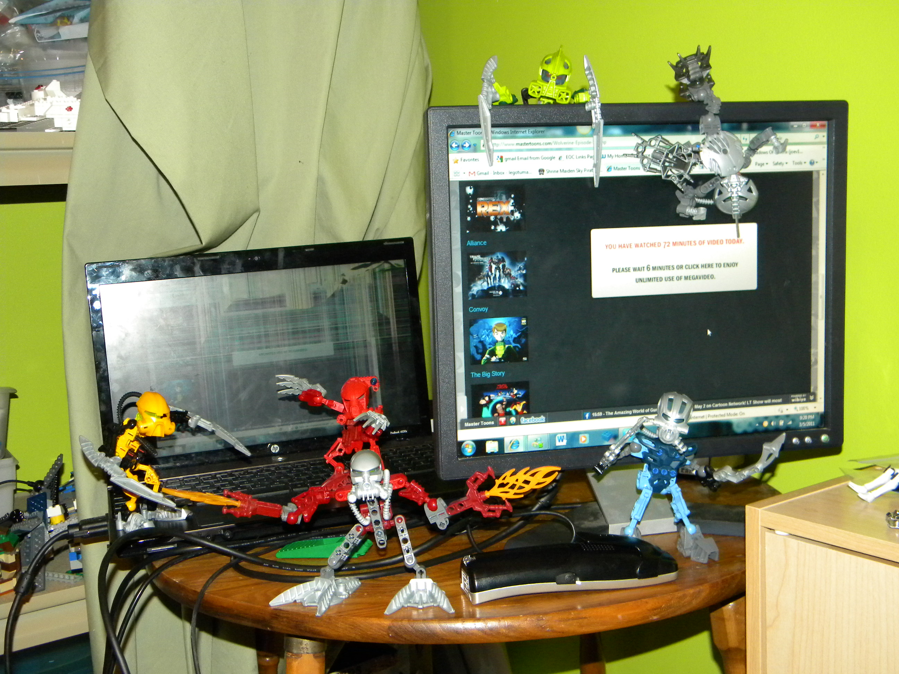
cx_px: 450
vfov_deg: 35.1
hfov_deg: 45.8
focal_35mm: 41
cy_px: 337
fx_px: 1065
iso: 400
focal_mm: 7.3
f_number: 3.8
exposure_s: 1/30
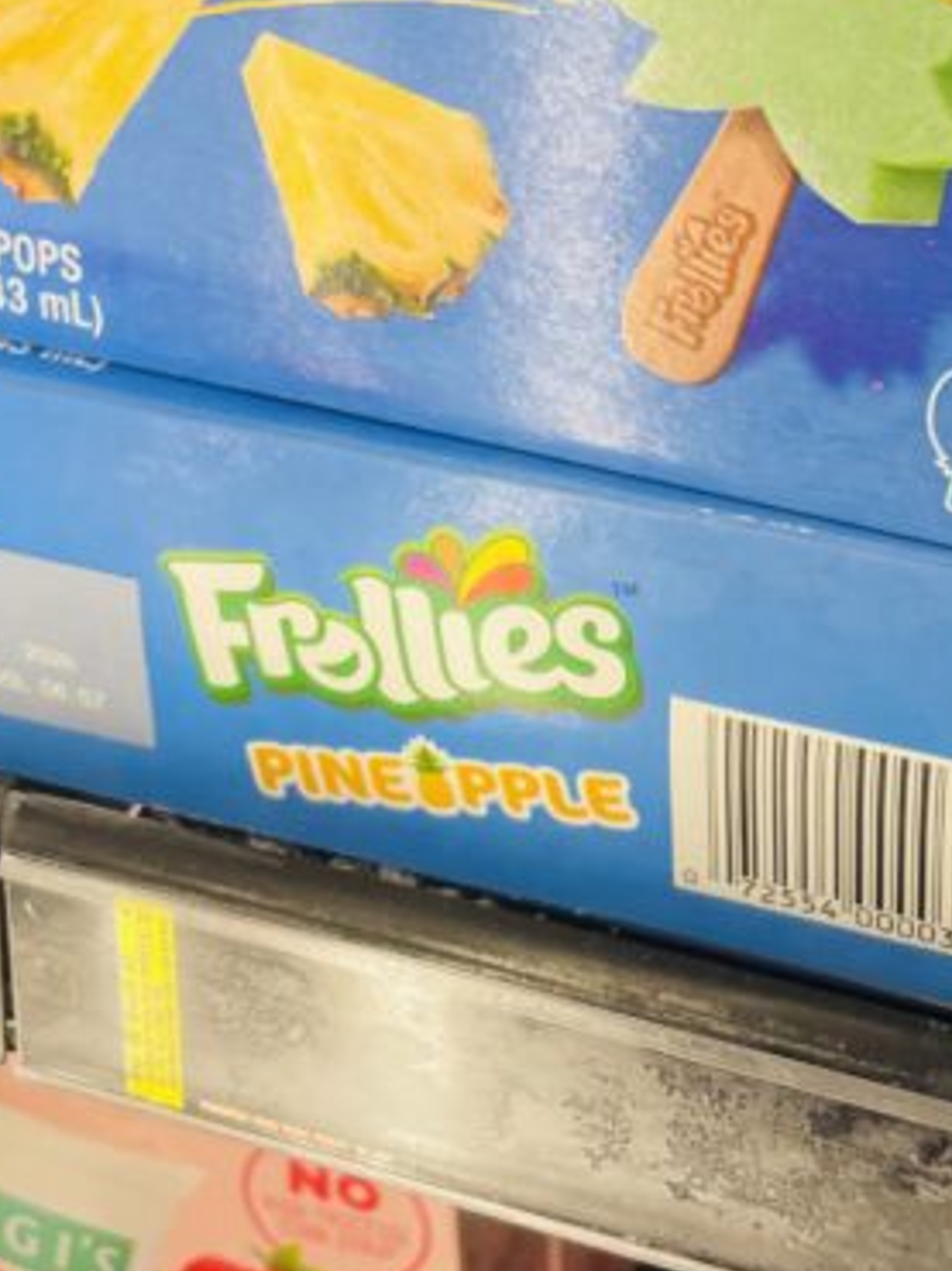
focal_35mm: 72
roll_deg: -1.7
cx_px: 498
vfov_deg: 25.8
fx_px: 2643
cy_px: 21
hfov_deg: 20.4
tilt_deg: -22.0
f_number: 1.6
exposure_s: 1/120
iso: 40
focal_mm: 4.2
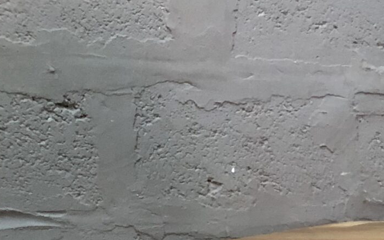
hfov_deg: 16.6
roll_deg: +0.5
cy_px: 407
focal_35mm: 108
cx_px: 657
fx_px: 1130
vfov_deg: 11.4
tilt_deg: -11.0
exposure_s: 1/13
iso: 100
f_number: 1.8
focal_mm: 3.99
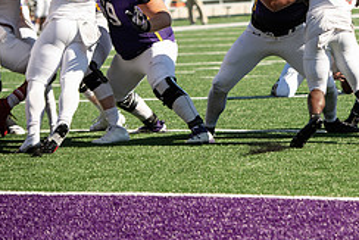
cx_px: 375
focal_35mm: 285
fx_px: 2844
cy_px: -32
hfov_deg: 7.2
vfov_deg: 4.8
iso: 200
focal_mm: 120
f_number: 3.5
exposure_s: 1/1600
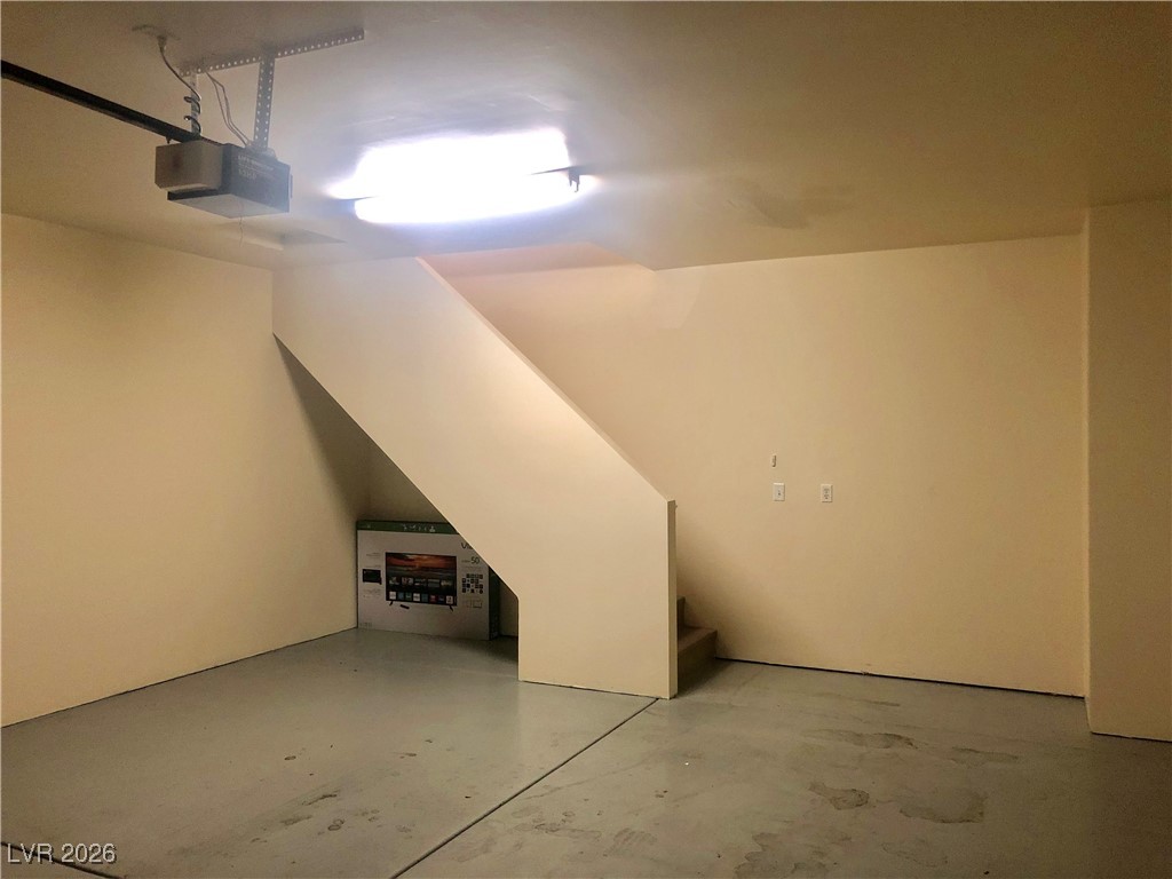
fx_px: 948
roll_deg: -0.2
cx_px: 586
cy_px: 440
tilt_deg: -0.6
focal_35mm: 28
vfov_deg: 49.7
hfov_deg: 63.4
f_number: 1.8
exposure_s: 1/15
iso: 100
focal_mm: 3.99
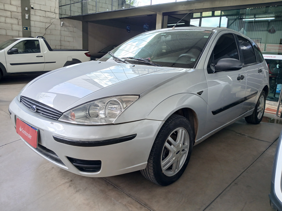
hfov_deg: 67.3
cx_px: 141
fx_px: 212
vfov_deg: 53.1
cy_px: 106
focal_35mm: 26
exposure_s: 1/60
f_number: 1.8
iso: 64
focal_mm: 3.98
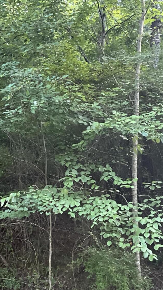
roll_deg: -4.4
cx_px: 67
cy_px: 196
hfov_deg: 21.4
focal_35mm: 56
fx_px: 430
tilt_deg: +14.1
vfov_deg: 36.8
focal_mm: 3
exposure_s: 1/60
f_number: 1.8
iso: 160
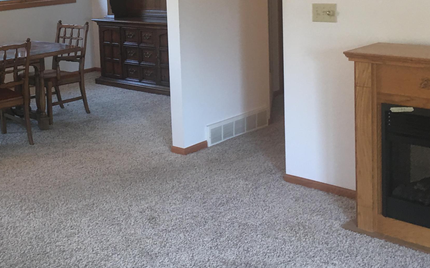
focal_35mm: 56
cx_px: 123
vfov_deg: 22.8
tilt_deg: -5.6
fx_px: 656
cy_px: 50
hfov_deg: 35.7
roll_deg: +3.2
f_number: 2.2
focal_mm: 4.15
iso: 40
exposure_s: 1/15
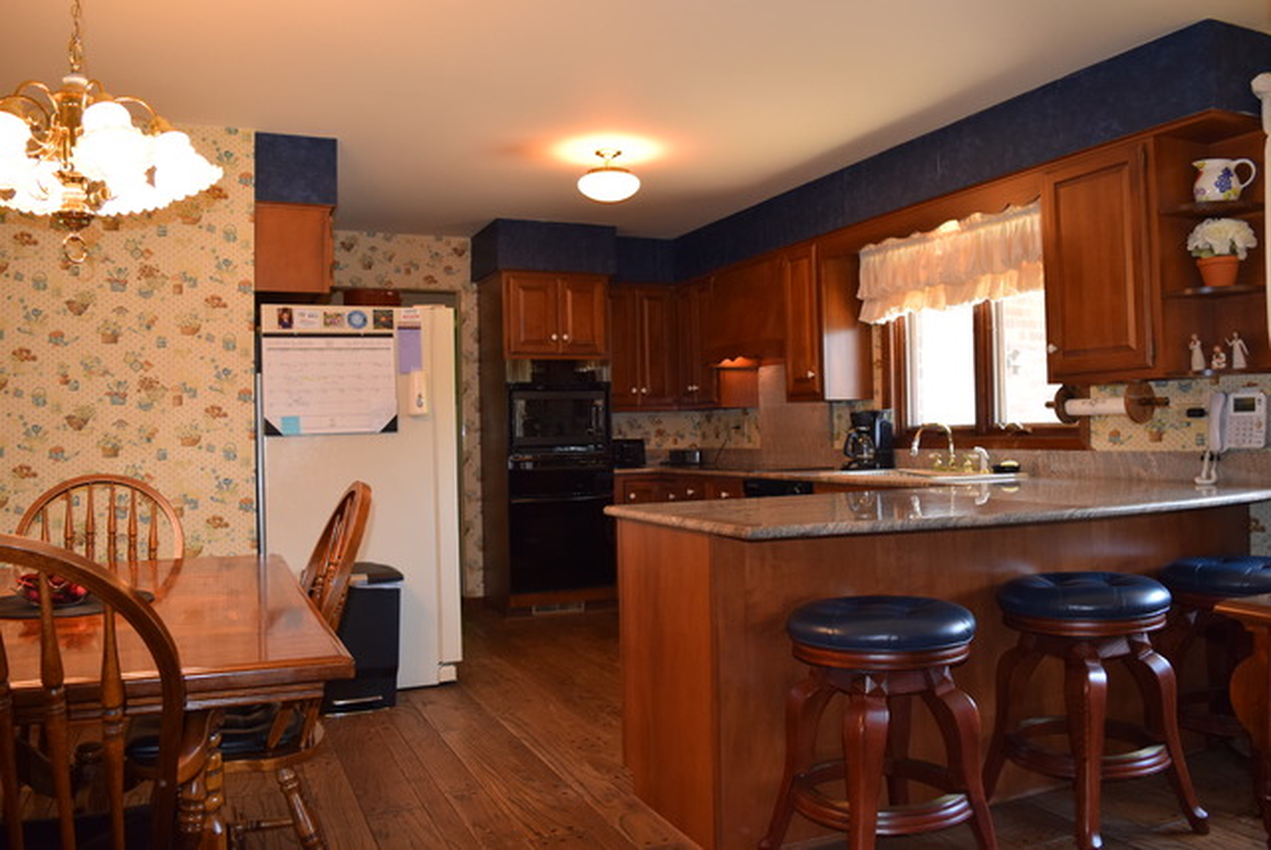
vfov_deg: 48.0
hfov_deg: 67.3
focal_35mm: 27
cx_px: 636
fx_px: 954
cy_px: 425
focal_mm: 18
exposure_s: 1/80
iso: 800
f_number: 4.5
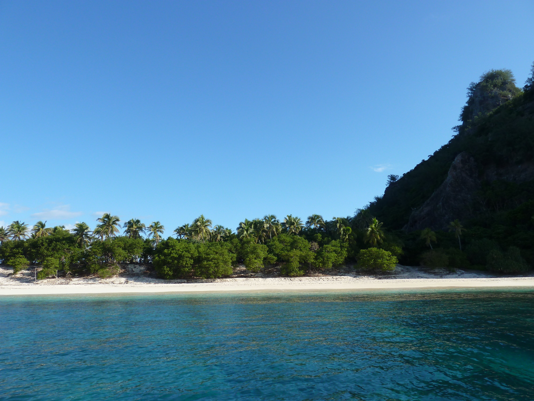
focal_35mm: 25
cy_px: 200
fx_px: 386
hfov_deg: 69.4
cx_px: 267
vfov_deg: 54.9
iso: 80
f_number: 4
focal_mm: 4.1
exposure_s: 1/400
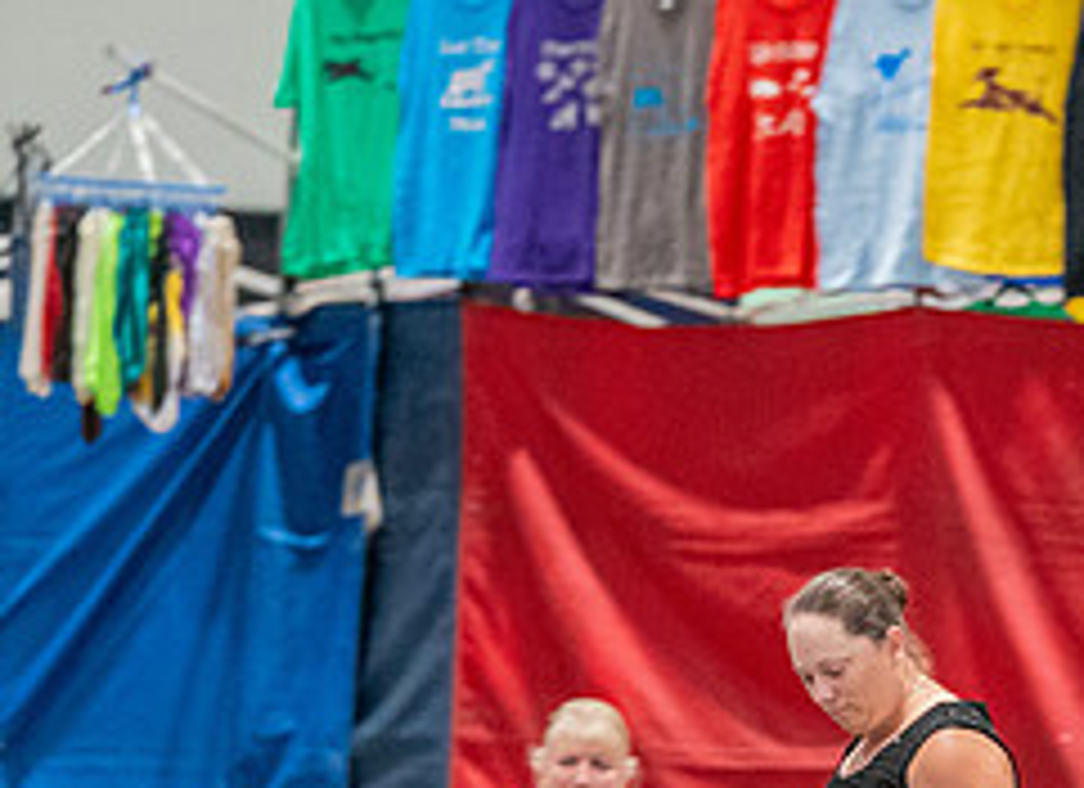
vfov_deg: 2.8
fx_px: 16285
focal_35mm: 526
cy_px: 730
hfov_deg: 3.8
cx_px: 936
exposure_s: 1/250
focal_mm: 174
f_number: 2.8
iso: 6400
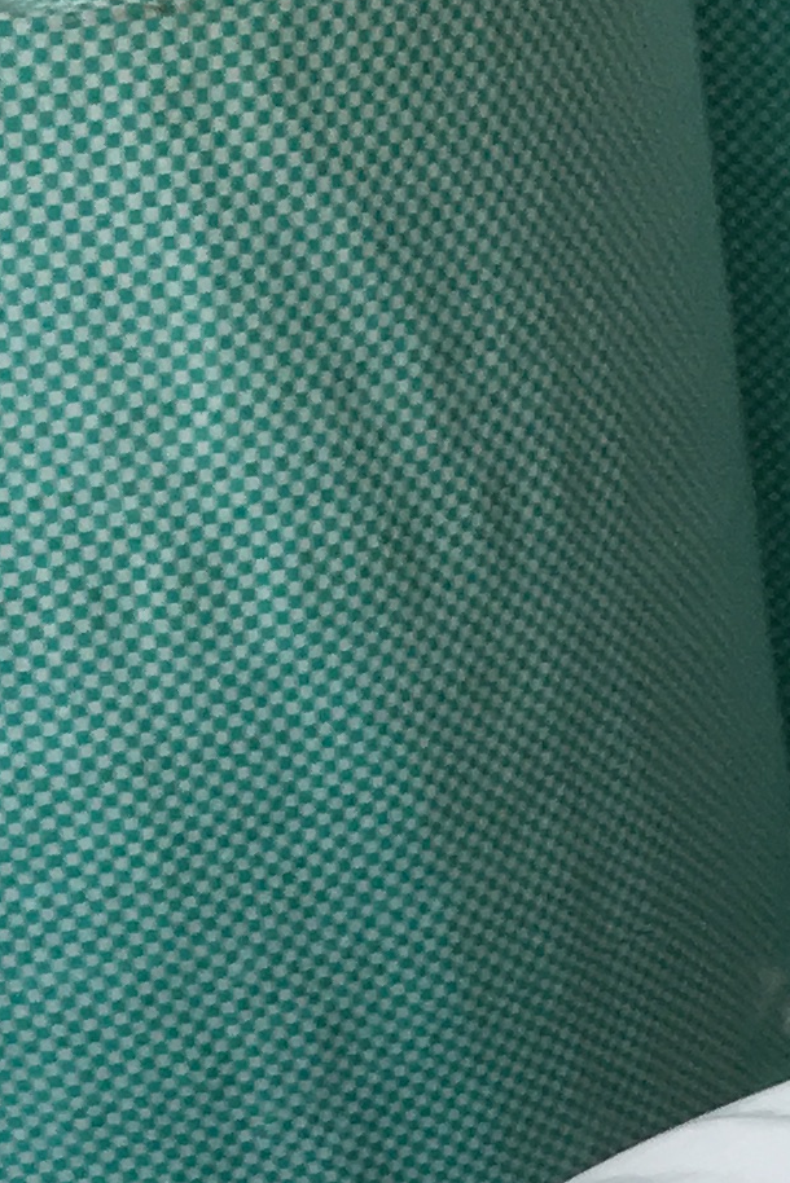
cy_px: 2323
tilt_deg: -38.7
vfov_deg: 13.4
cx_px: 1860
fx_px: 4374
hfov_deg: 9.3
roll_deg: -3.4
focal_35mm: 133
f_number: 2.2
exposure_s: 1/50
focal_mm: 4.15
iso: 32
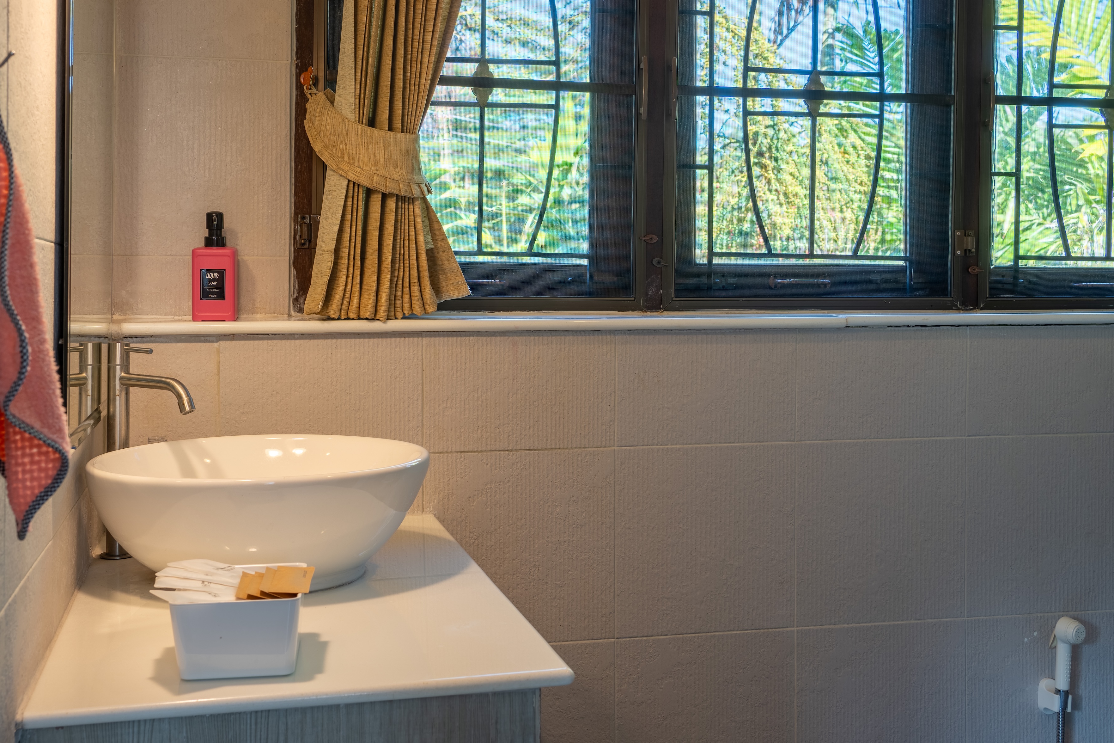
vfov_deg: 31.1
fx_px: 1331
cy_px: 299
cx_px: 536
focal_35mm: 43
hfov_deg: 45.4
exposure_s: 1/60
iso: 100
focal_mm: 35
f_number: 8
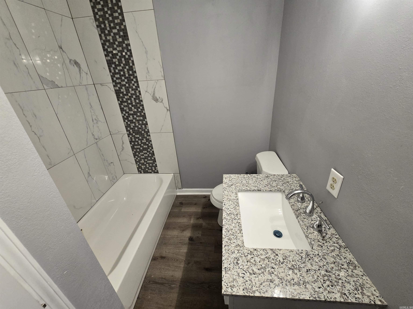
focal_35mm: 13
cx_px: 206
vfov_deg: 89.9
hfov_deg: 106.2
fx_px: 155
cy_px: 154
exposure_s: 1/60
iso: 320
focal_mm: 2.2
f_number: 2.2
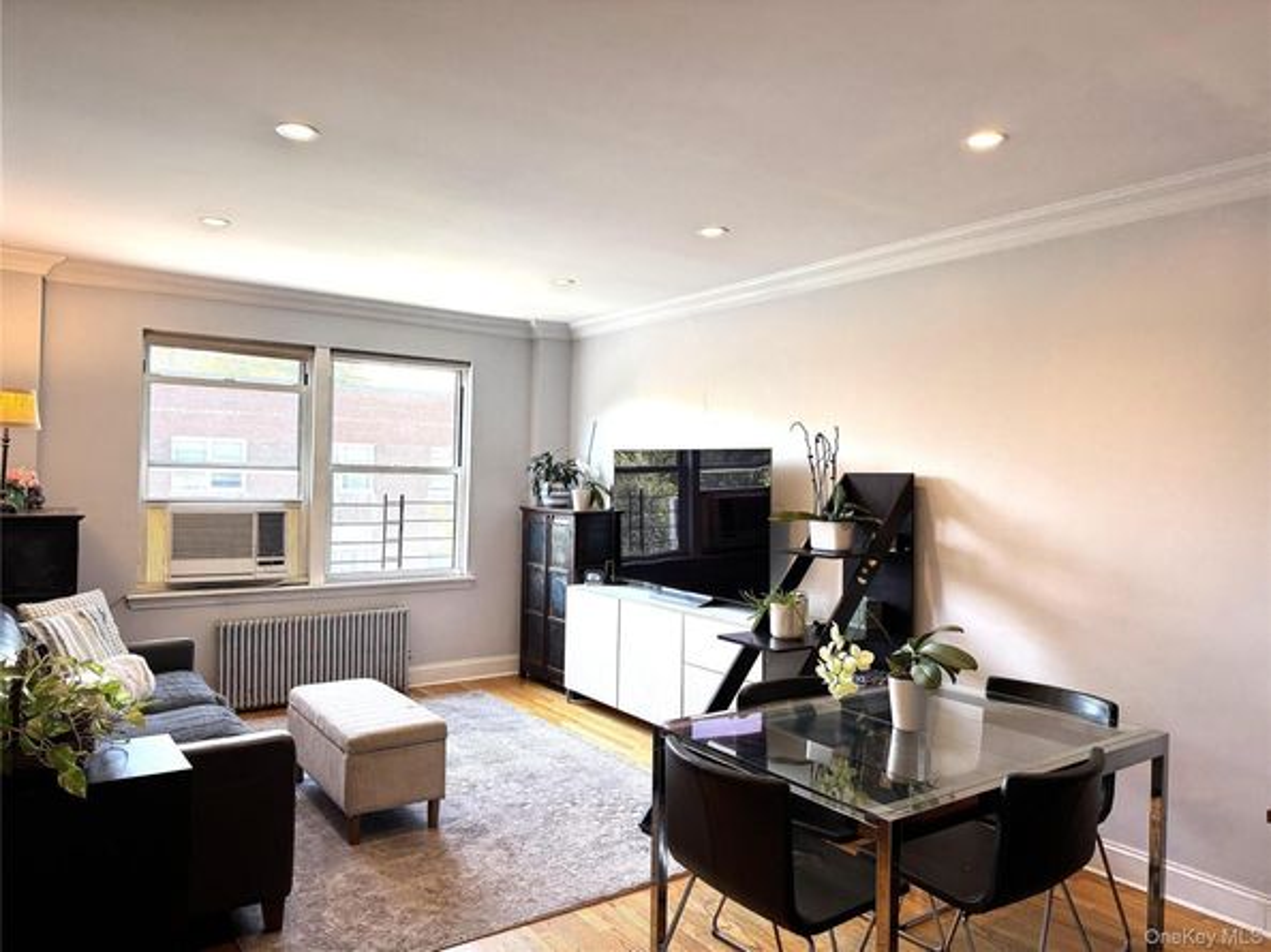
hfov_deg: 71.6
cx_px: 636
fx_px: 881
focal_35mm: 24
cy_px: 476
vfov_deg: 56.8
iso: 100
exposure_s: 1/120
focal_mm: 6.76
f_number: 1.78
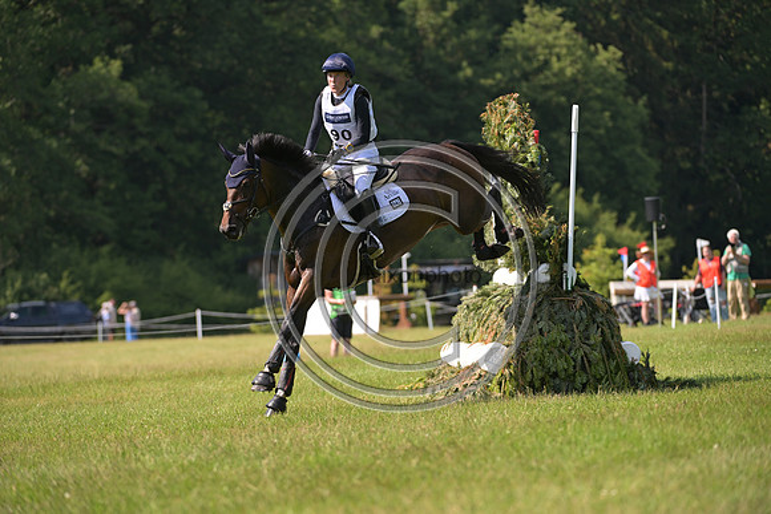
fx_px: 4713
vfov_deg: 6.2
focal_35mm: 220
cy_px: 257
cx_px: 386
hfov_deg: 9.4
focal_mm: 220
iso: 400
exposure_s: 1/1250
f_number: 5
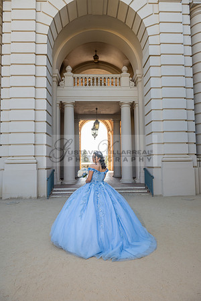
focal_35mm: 24
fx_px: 201
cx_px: 100
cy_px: 150
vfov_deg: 73.7
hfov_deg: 53.1
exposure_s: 1/200
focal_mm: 24
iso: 200
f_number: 4
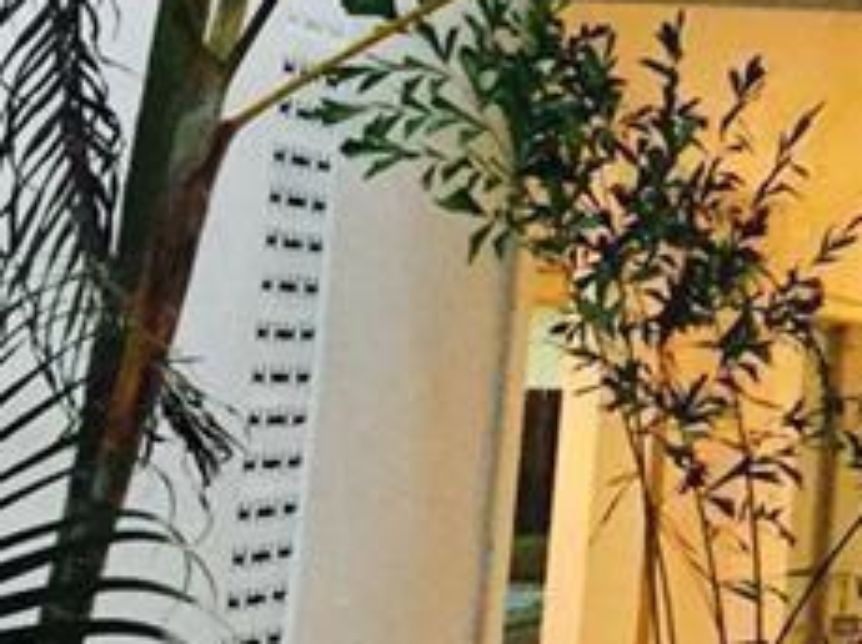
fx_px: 2512
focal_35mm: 101
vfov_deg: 14.5
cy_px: 56
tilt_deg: +6.0
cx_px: 1308
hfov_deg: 17.4
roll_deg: -3.6
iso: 200
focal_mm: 4.15
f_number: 2.2
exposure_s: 1/30
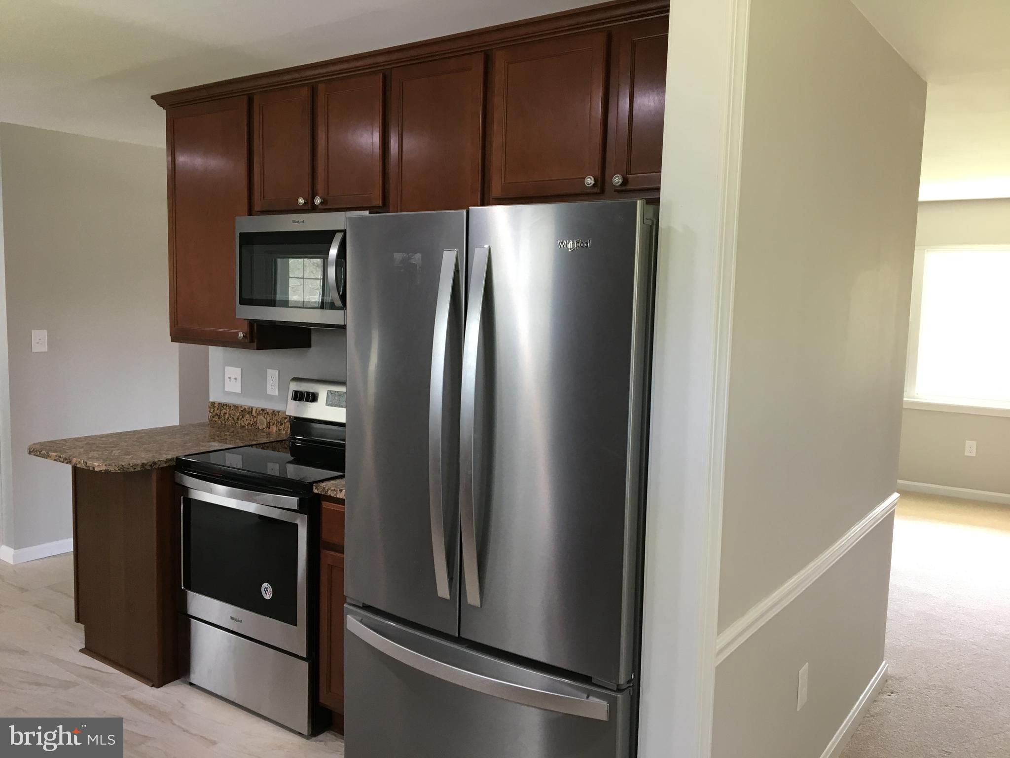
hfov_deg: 61.7
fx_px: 846
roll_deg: -1.0
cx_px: 505
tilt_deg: -4.3
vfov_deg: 48.2
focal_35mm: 29
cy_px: 379
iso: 80
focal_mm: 4.15
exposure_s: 1/30
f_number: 2.2
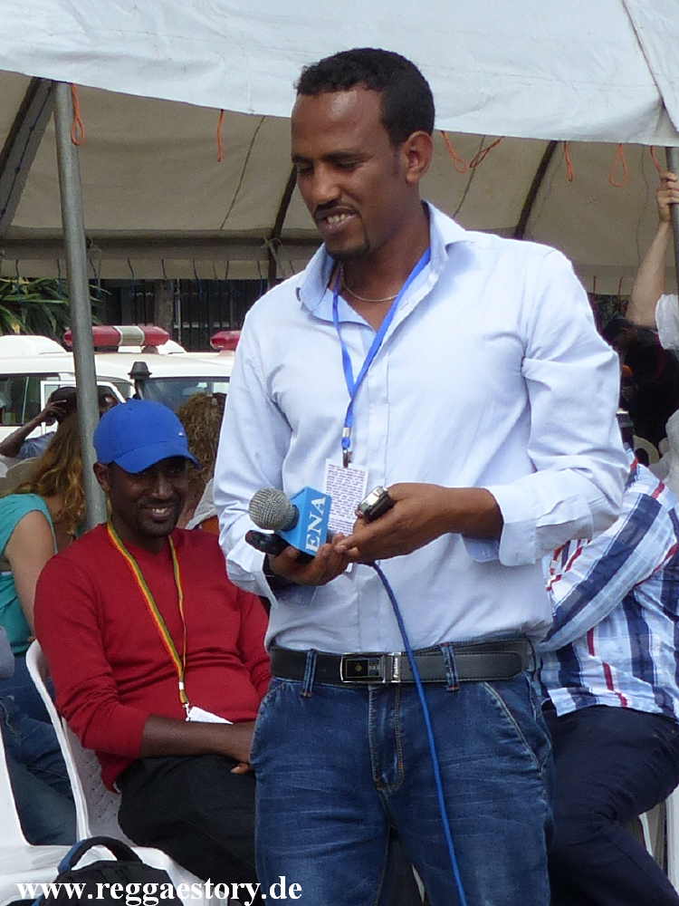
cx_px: 340
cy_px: 453
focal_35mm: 36
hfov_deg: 39.7
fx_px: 942
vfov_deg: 51.4
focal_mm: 6.4
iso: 100
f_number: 4
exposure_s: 1/500
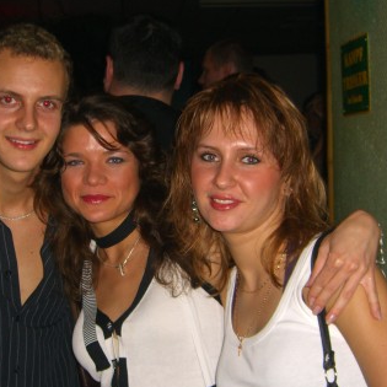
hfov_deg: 26.8
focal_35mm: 64
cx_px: 138
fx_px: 810
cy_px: 230
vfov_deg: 26.8
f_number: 2.8
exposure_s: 1/60
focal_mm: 7.9
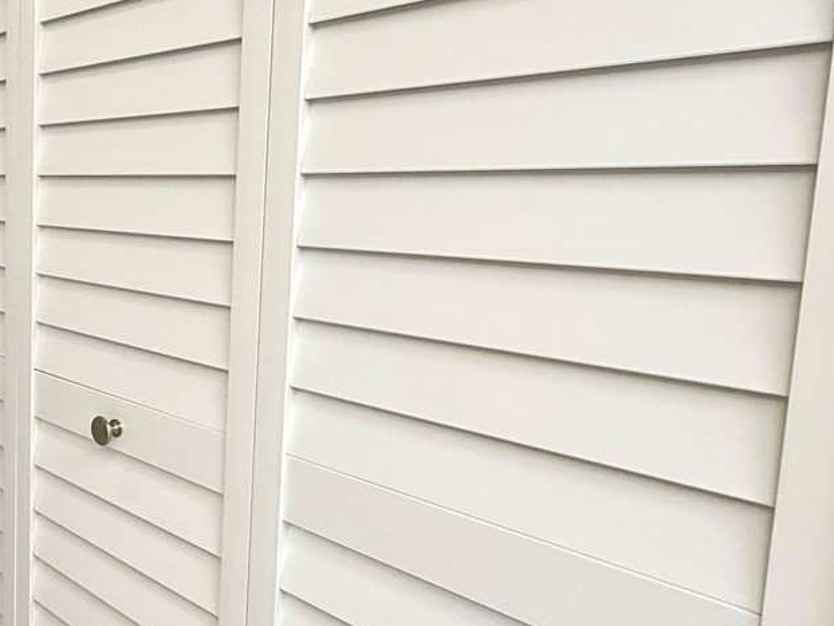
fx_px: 868
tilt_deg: -6.4
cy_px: 291
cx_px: -16
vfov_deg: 39.7
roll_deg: -0.5
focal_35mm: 36
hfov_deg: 43.4
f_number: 2.2
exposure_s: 1/60
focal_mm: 2.22
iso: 500
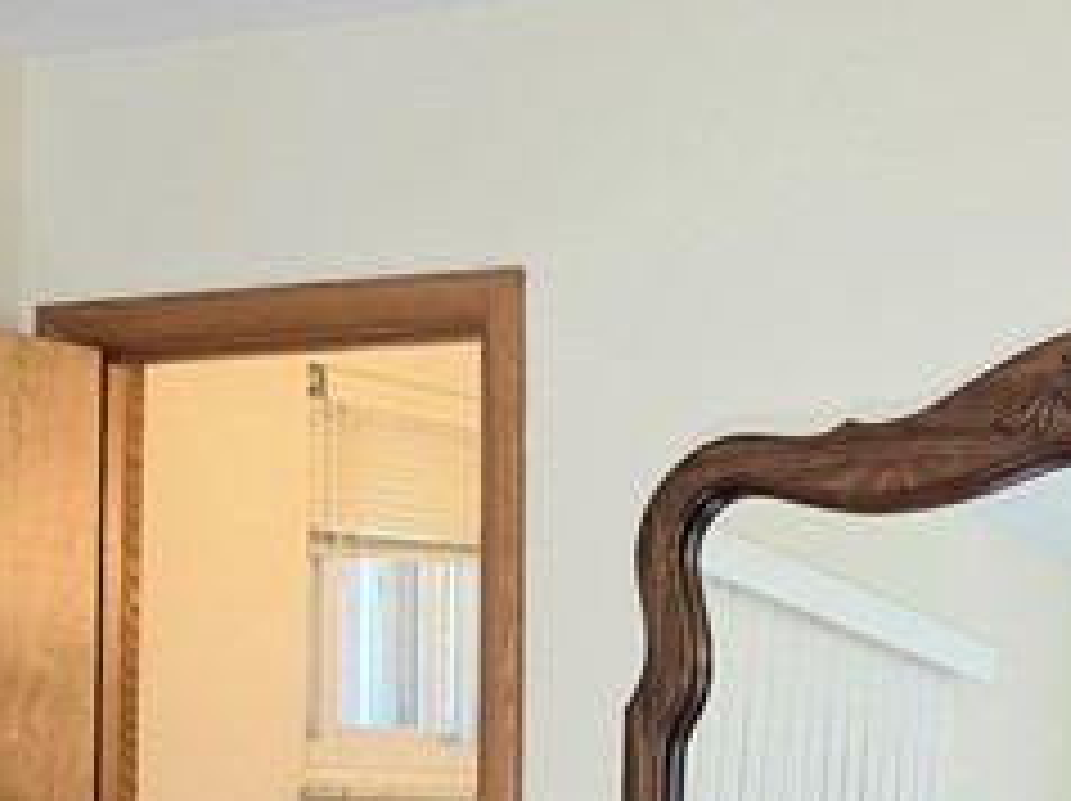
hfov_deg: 19.3
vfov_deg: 14.8
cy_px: 684
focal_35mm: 99
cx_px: 1062
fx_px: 3060
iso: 320
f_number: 1.7
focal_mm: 6.3
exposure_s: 1/120
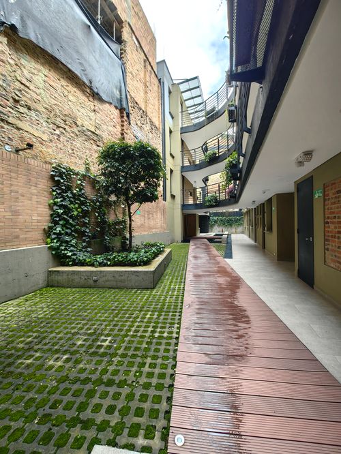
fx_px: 171
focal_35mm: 13
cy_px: 227
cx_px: 170
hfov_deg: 90.0
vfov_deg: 106.2
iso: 50
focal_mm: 1.95
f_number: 2.2
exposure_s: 1/238
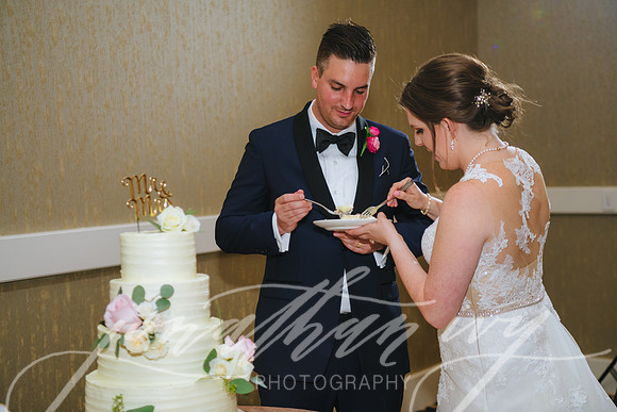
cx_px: 308
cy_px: 206
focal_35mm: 55
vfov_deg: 24.6
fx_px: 943
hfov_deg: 36.2
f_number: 2.8
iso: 640
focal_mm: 55
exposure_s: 1/80
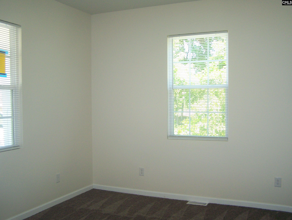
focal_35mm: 38
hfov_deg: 48.9
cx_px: 146
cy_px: 110
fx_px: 321
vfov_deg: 37.8
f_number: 2.8
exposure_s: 1/60
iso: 160
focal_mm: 6.3
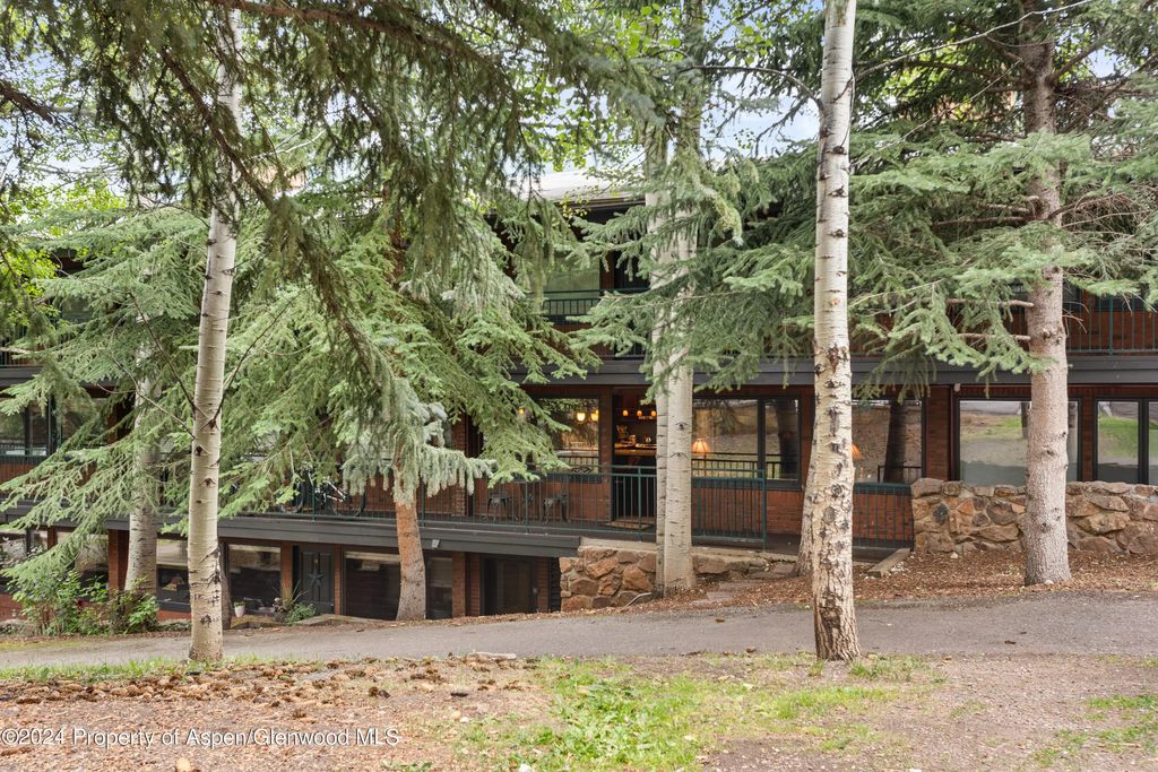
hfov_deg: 54.4
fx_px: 1126
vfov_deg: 37.9
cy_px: 386
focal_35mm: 35
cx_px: 579
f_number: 7.1
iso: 250
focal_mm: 35
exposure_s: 1/40
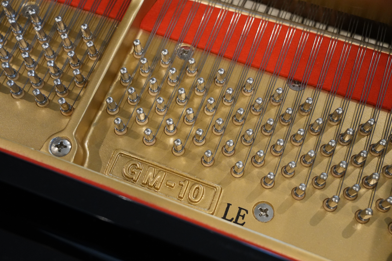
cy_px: 130
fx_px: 522
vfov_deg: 28.1
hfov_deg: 41.1
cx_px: 196
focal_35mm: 48
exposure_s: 1/160
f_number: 2.8
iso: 2500
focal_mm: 32
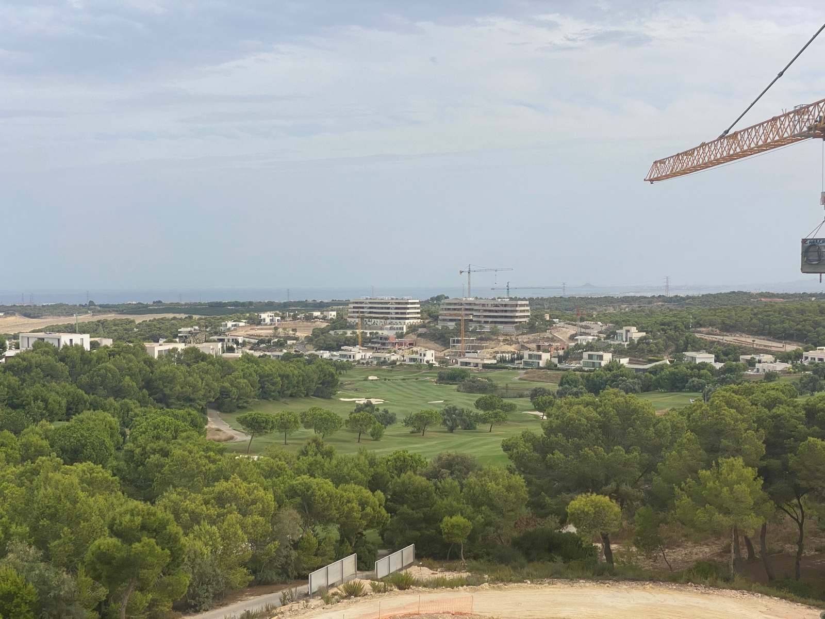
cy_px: 310
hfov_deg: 36.8
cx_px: 412
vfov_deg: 28.0
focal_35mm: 52
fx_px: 1239
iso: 20
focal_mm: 6
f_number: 2
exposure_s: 1/1776
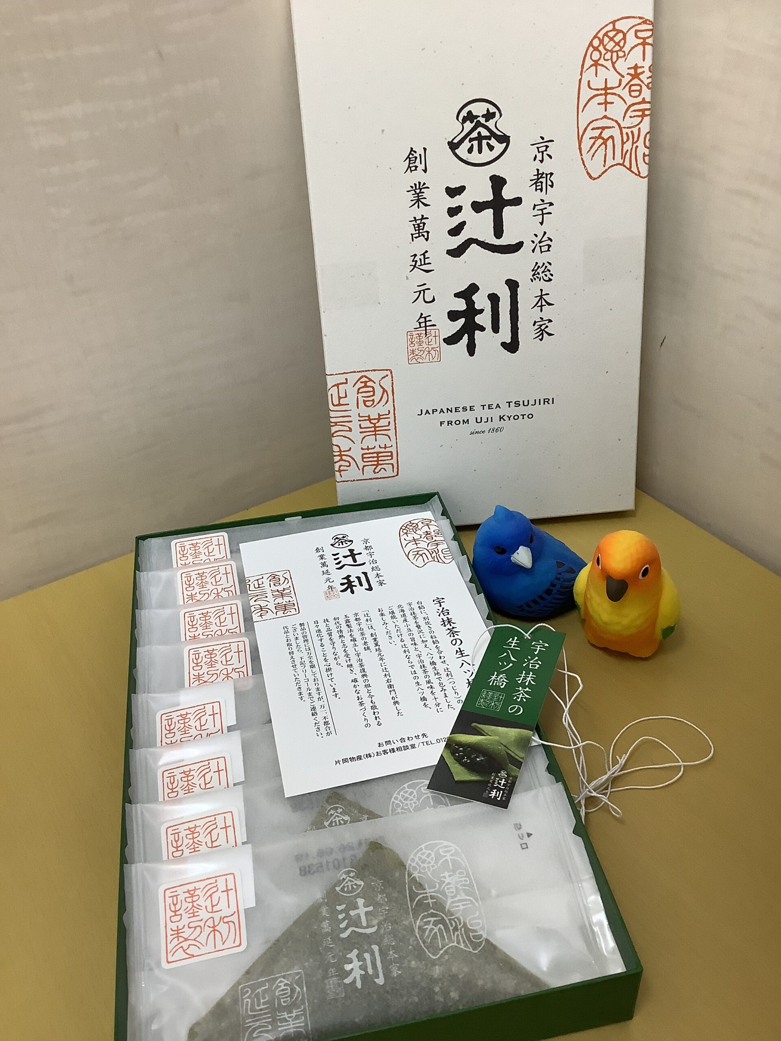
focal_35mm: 31
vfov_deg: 58.4
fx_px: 933
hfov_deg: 45.4
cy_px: 520
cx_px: 390
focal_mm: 3.3
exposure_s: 1/60
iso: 125
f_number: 2.4
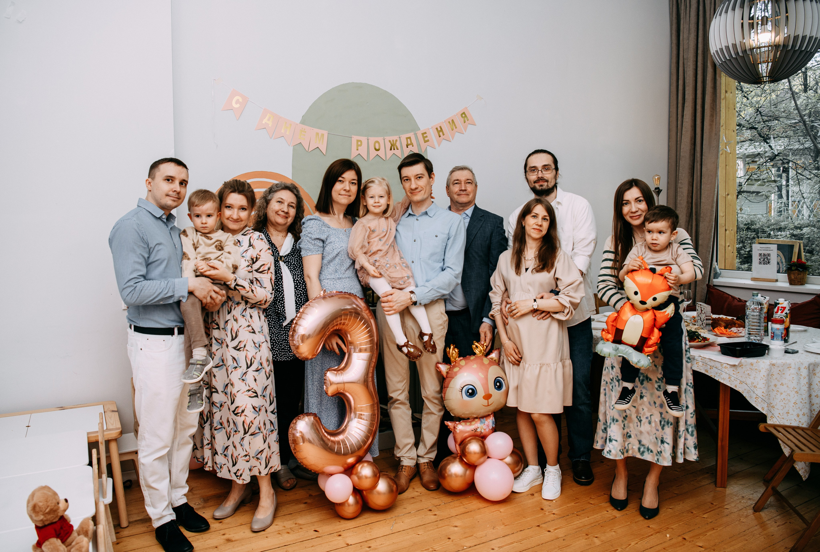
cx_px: 381
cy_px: 259
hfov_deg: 69.9
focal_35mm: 26
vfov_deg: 50.5
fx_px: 586
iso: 200
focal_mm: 24
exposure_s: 1/160
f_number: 4
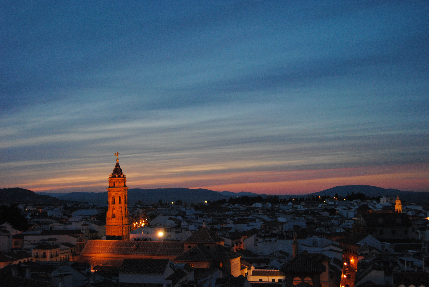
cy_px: 144
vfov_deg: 28.2
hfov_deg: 41.1
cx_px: 214
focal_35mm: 48
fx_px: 573
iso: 800
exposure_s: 1/30
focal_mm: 32
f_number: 4.5
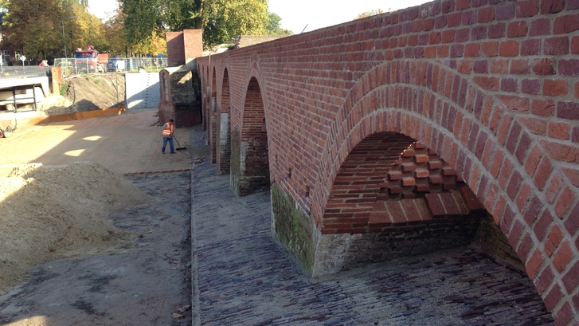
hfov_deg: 50.5
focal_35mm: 40
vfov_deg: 29.7
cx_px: 284
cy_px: 138
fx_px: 614
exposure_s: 1/286
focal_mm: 4.28
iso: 50
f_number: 2.4
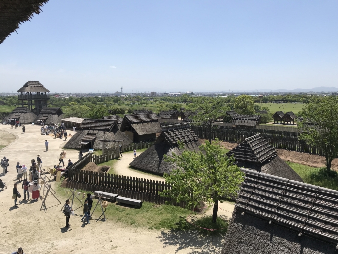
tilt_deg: -6.3
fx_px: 273
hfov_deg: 63.4
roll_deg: +1.2
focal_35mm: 28
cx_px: 169
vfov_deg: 49.7
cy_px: 127
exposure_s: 1/2907
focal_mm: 3.99
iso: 20
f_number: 1.8
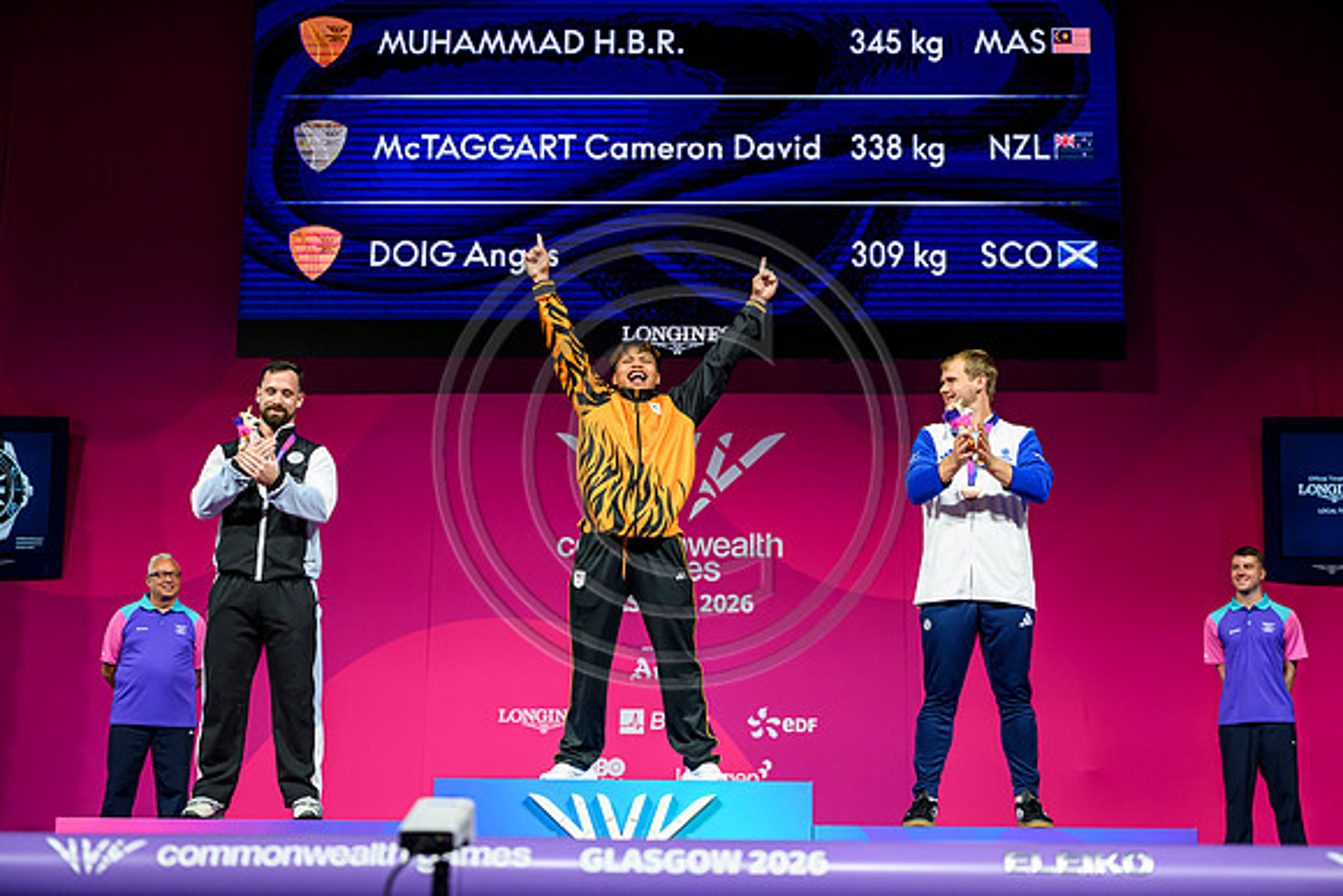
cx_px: 672
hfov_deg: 39.6
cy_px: 448
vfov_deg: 27.0
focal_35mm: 50
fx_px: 1866
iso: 2000
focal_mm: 50
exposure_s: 1/640
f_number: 3.2
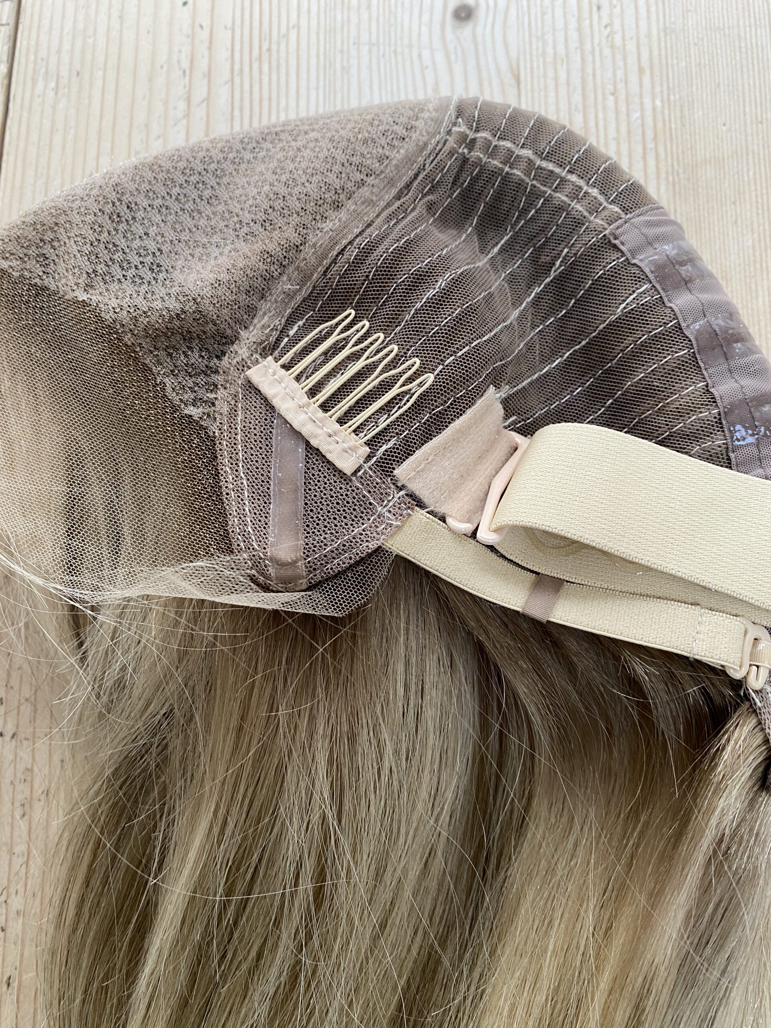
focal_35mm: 26
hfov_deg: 53.1
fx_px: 772
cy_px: 514
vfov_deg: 67.3
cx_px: 386
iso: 160
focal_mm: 4.25
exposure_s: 1/60
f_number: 1.8
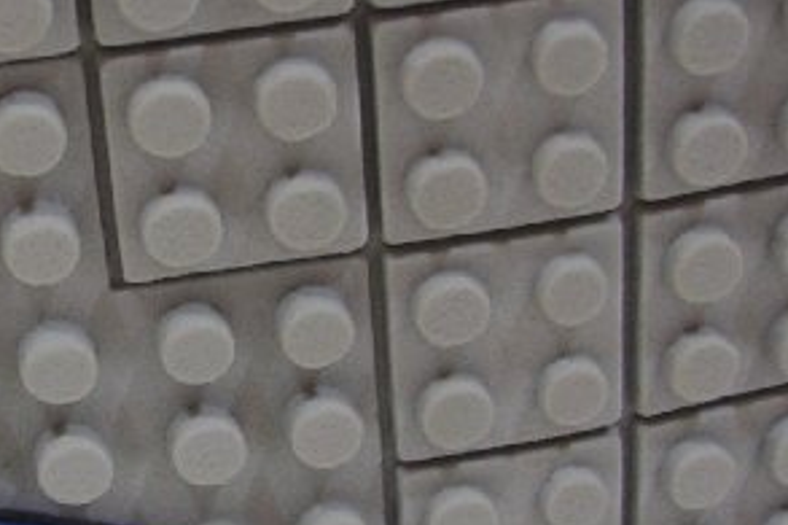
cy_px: 331
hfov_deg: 18.1
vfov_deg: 12.7
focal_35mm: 108
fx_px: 2363
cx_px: -113
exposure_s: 1/5
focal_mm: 5.8
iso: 100
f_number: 2.8
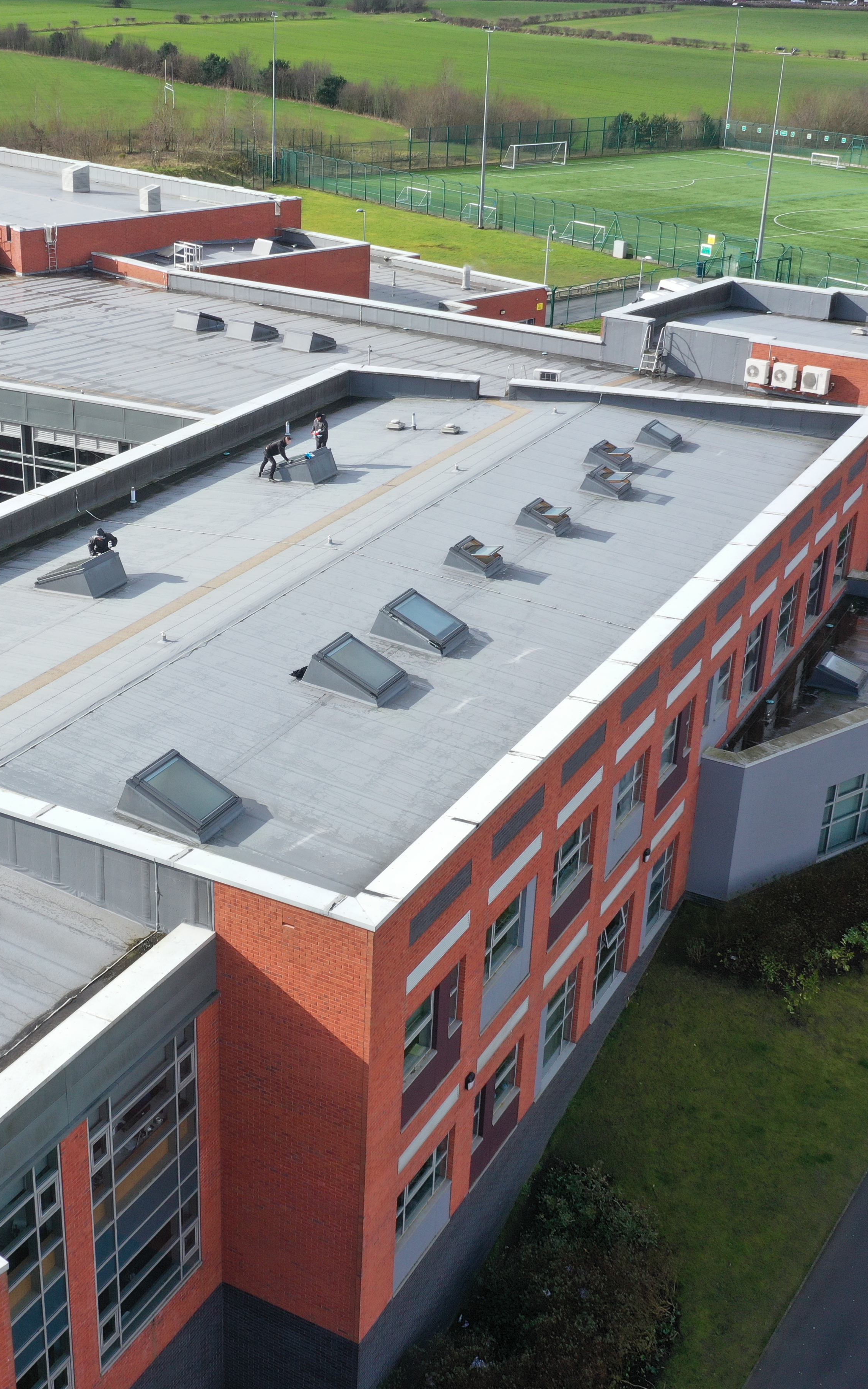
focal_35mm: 43
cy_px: 697
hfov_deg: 29.5
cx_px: 230
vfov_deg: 46.2
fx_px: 1627
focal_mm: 10.26
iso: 100
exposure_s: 1/200
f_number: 6.3
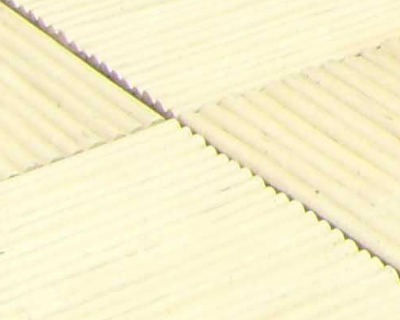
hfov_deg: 7.0
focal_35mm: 250
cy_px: -544
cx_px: 1181
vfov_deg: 5.9
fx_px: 2961
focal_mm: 6.6
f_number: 3.5
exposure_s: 1/250
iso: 80
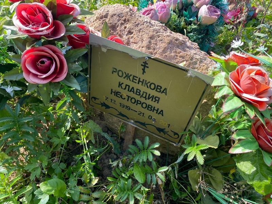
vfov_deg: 53.1
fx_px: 204
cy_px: 102
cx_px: 136
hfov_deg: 67.3
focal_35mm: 26
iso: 32
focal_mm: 4.25
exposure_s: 1/361
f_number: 1.8
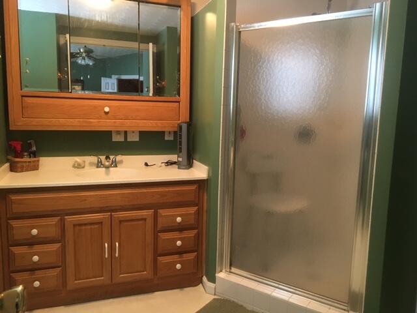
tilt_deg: -7.5
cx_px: 208
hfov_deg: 61.7
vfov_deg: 48.2
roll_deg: -0.2
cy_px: 156
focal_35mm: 29
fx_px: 349
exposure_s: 1/15
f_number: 2.2
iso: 200
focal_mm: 4.15
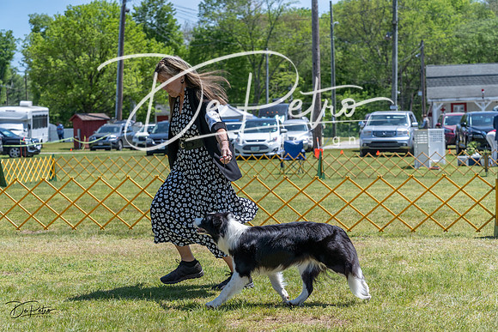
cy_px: 166
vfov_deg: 15.9
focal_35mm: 86
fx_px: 1190
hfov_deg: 23.6
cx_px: 249
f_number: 6.3
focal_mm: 86
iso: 1000
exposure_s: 1/2500
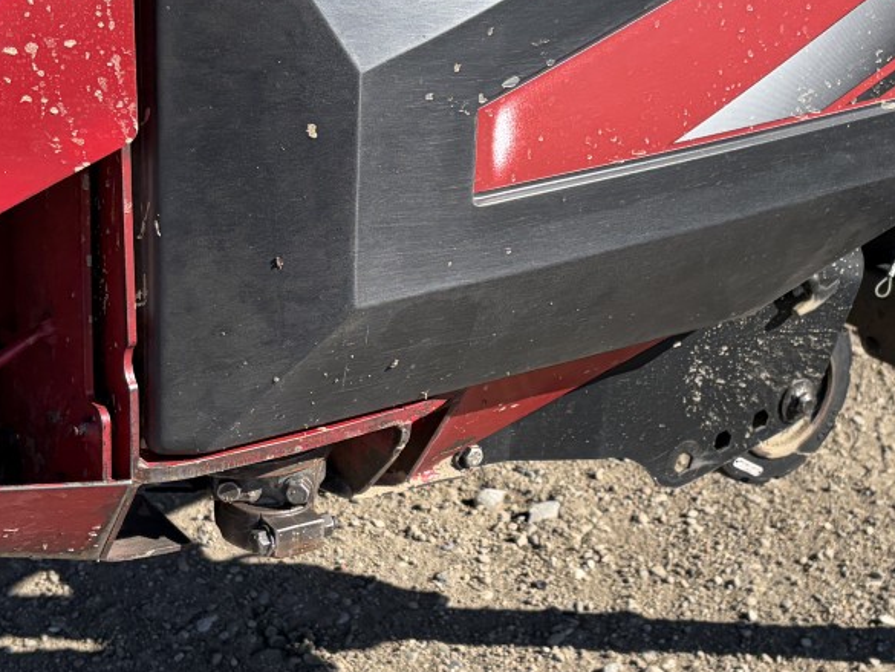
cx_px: 552
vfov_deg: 22.9
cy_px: 343
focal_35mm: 64
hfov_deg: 30.2
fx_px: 1655
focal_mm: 5.96
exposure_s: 1/2208
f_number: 1.6
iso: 50
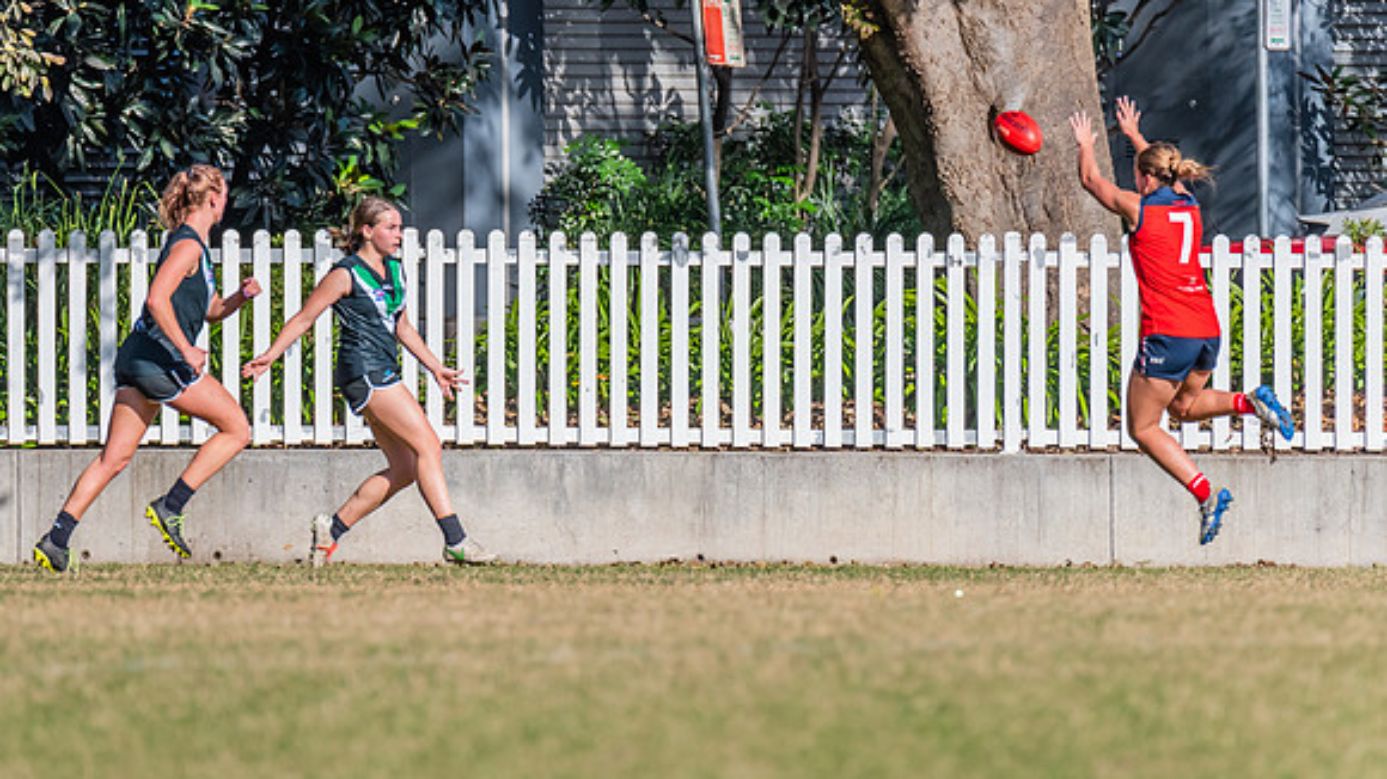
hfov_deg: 3.0
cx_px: 633
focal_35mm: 719
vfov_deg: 1.7
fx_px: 26443
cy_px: 420
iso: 800
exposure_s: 1/1600
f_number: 11
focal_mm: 600
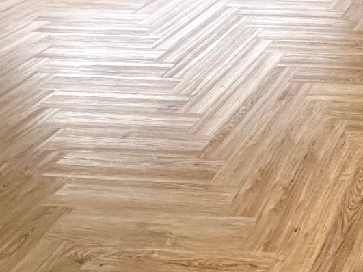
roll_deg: +0.4
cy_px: -151
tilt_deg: -9.7
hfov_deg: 27.4
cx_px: 512
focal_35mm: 54
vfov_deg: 21.8
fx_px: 566
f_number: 2.2
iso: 160
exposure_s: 1/99
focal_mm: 2.22
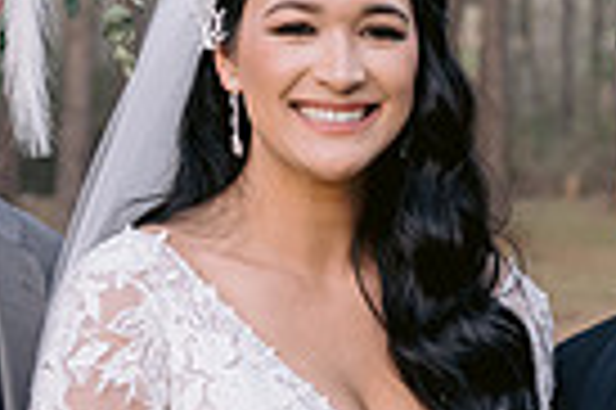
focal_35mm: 238
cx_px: 550
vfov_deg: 5.7
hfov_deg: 8.6
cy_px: 466
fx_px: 4068
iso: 800
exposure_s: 1/200
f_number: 4
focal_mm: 50
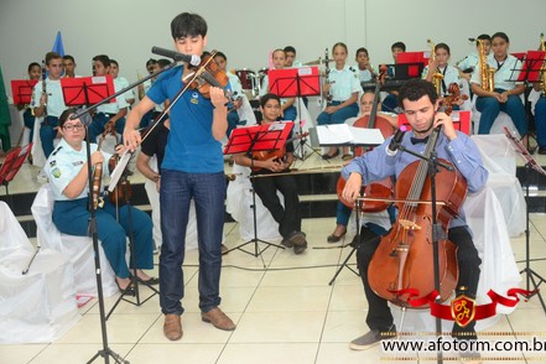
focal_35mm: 49
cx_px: 277
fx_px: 743
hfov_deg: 40.3
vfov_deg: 27.5
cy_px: 181
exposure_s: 1/60
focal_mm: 32
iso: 1600
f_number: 4.2
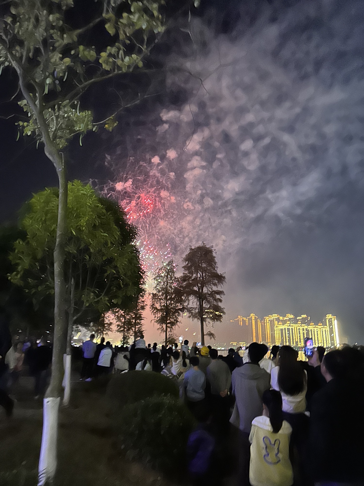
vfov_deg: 67.3
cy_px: 243
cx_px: 182
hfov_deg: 53.1
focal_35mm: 26
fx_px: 365
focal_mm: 5.7
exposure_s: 1/20
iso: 1000
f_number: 1.5
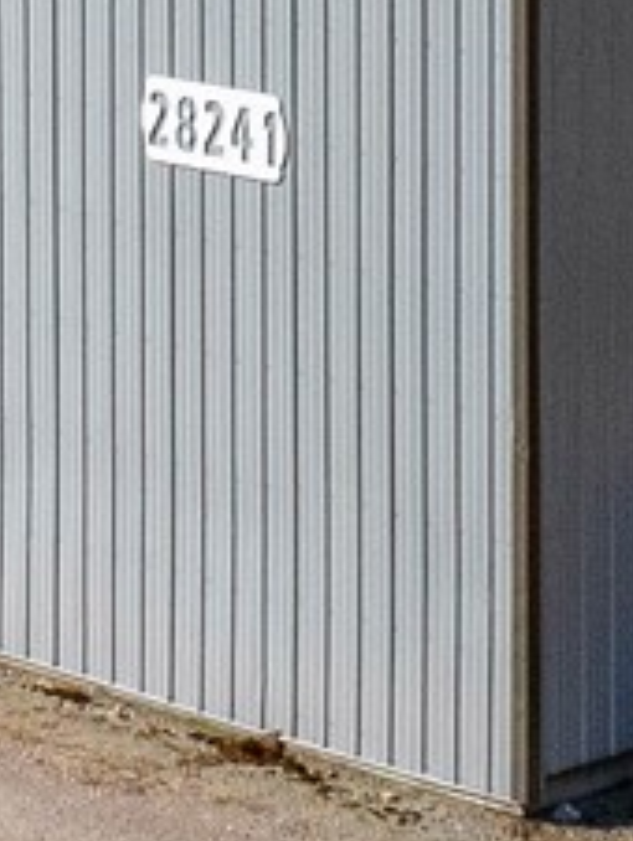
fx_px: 5281
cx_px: -99
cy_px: -681
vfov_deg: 8.7
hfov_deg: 6.8
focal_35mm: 217
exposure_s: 1/120
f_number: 9
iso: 200
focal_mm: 12.29
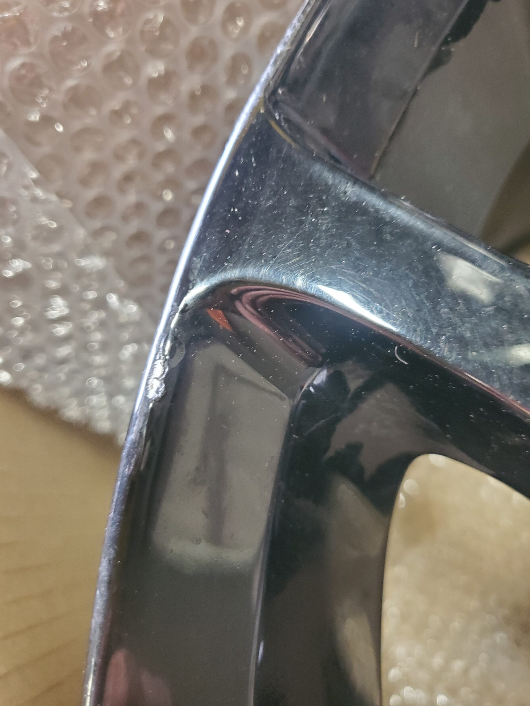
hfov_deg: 51.4
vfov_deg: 65.3
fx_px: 551
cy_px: 343
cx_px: 257
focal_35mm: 27
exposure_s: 1/40
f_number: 1.5
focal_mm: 4.3
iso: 400
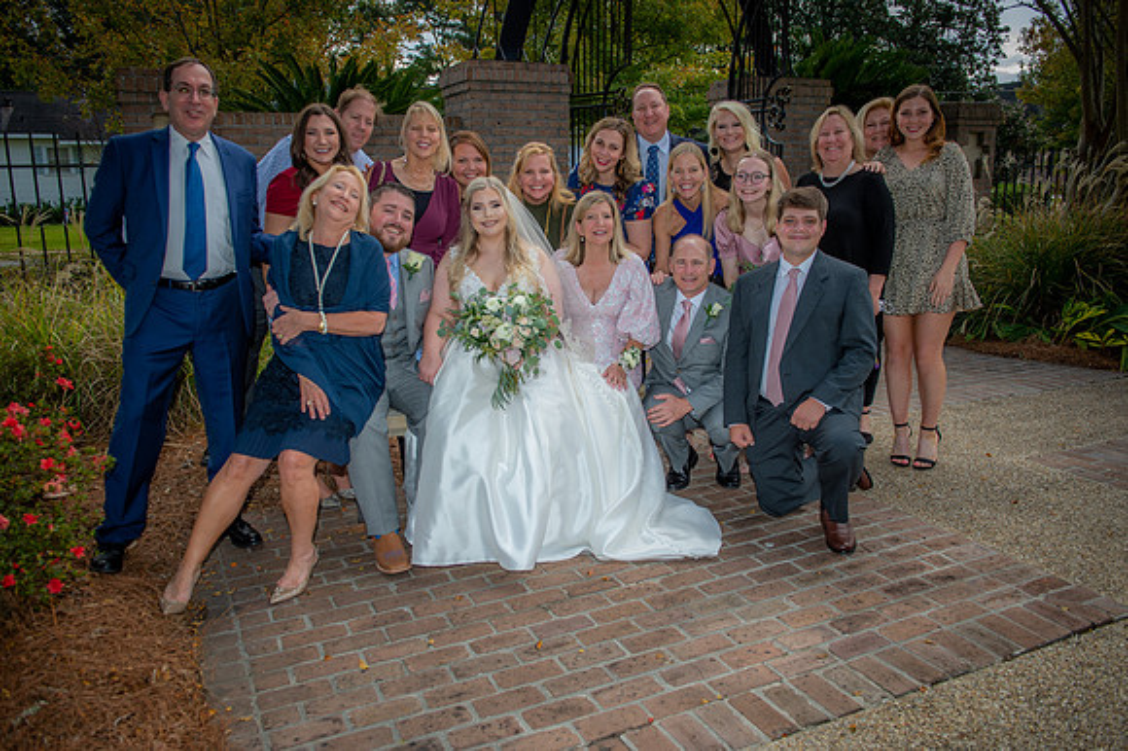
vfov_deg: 46.4
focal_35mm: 28
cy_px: 376
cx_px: 564
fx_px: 877
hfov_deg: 65.5
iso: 125
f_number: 5
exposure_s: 1/200
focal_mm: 28
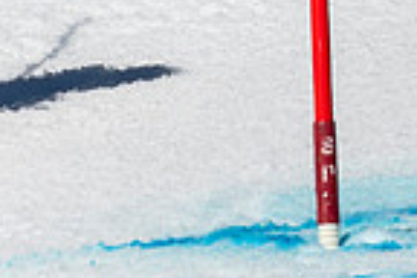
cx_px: -336
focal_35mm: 3434
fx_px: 39774
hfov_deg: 0.6
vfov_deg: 0.4
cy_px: -188
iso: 200
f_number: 8
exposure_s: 1/2000
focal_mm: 400
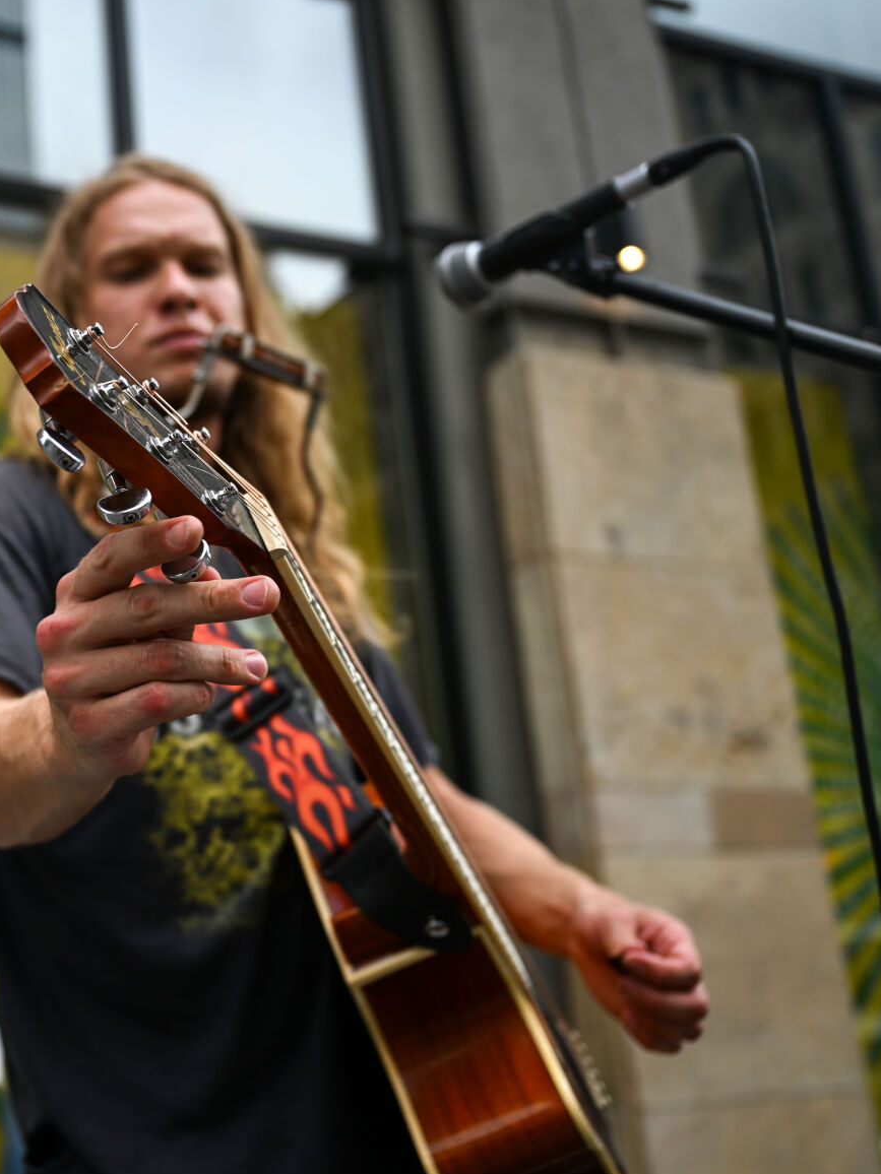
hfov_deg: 31.0
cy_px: 592
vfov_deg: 42.9
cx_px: 45
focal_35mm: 44
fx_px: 1493
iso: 64
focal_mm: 30
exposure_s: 1/500
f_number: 2.8
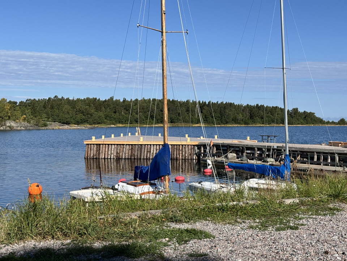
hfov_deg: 36.8
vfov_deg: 28.0
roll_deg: -0.3
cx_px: 174
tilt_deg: -1.6
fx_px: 521
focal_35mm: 52
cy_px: 130
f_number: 1.6
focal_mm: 5.96
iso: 40
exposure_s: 1/3311
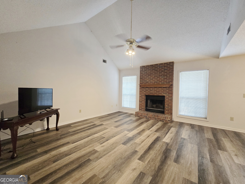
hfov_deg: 106.2
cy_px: 92
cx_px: 122
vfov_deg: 89.9
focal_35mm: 13
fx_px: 92
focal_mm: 2.2
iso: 320
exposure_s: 1/60
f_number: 2.2
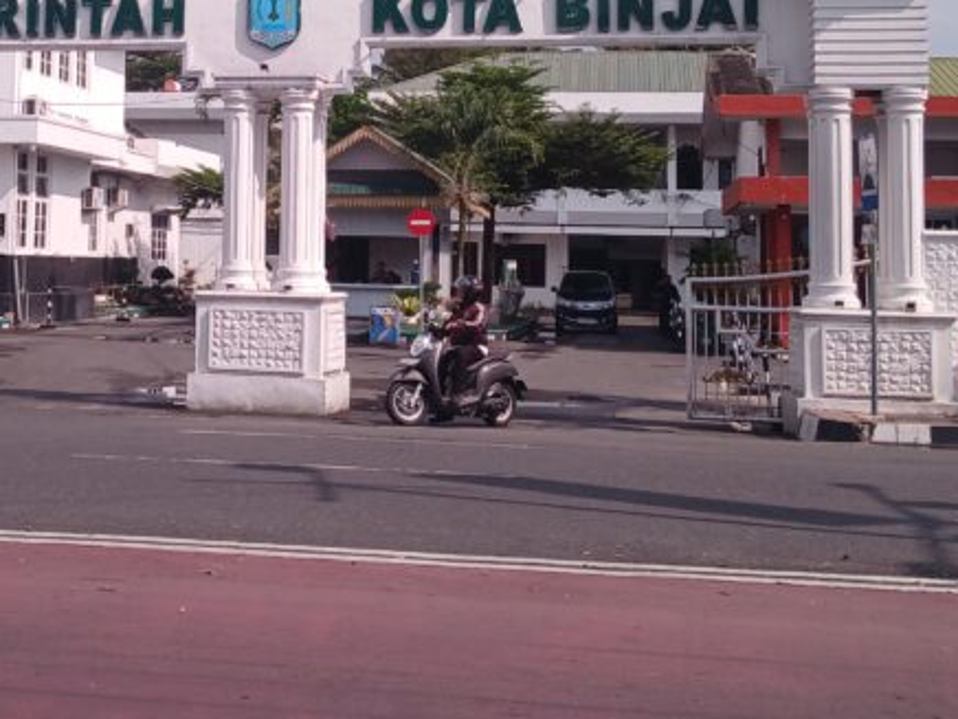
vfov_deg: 23.5
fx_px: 1688
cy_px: 101
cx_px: 229
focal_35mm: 61
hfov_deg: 31.1
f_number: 1.8
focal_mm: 3.98
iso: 20
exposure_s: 1/102
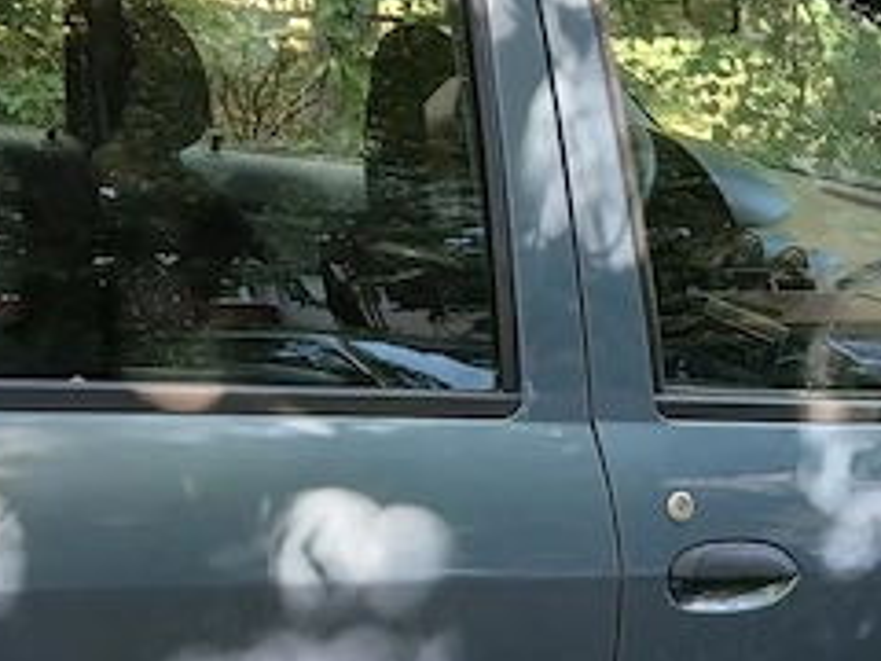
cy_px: 701
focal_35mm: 65
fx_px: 1654
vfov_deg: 21.6
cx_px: 459
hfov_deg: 29.8
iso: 64
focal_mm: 3.98
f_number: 1.8
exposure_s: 1/50
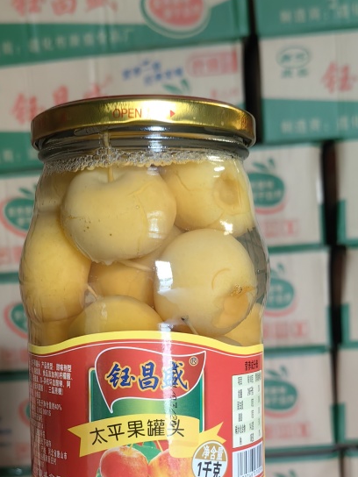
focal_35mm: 53
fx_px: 731
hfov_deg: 27.5
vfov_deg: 35.8
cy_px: 322
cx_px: 161
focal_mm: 5.75
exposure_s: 1/50
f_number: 2
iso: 200
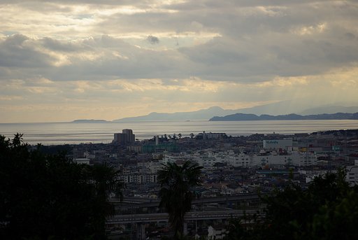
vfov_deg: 13.1
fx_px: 1046
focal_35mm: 105
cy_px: 120
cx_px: 179
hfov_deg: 19.4
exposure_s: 1/2000
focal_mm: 70
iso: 100
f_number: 2.4
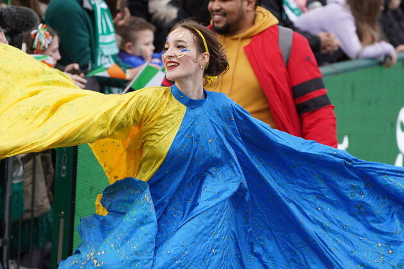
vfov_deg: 4.3
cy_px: 154
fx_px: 3555
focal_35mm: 317
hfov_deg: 6.5
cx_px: 185
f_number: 5.6
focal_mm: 250
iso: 800
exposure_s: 1/800
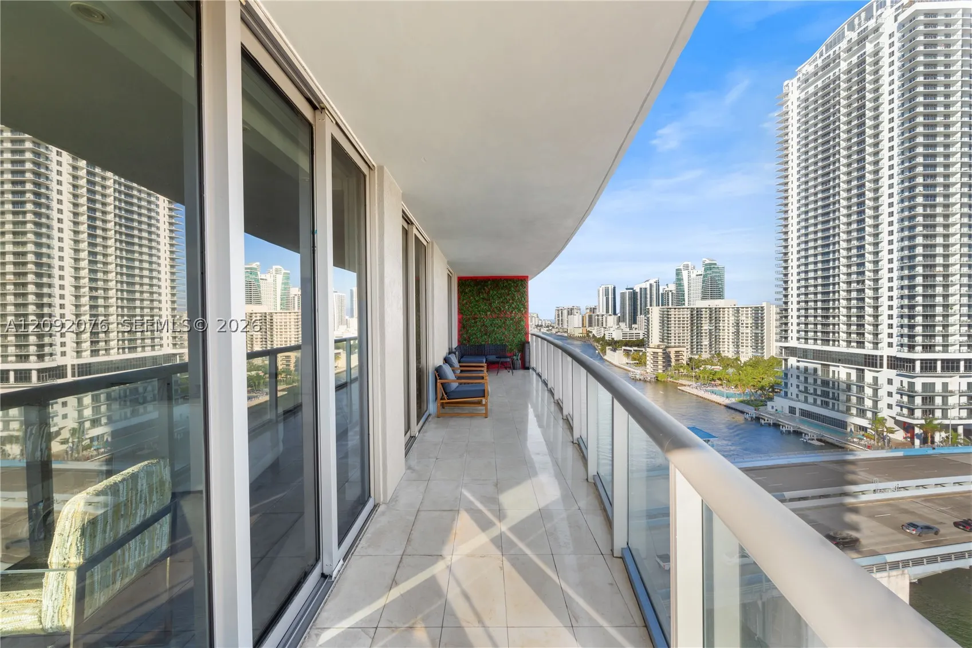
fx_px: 445
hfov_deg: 95.0
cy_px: 324
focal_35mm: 16
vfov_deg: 72.0
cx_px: 486
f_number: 16
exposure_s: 1/25
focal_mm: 16.5
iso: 250
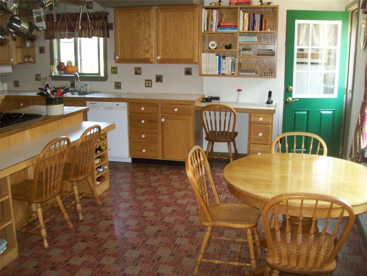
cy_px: 138
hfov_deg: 51.4
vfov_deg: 39.7
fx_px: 382
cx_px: 184
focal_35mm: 36
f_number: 2.7
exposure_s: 1/64
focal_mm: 6
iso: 200
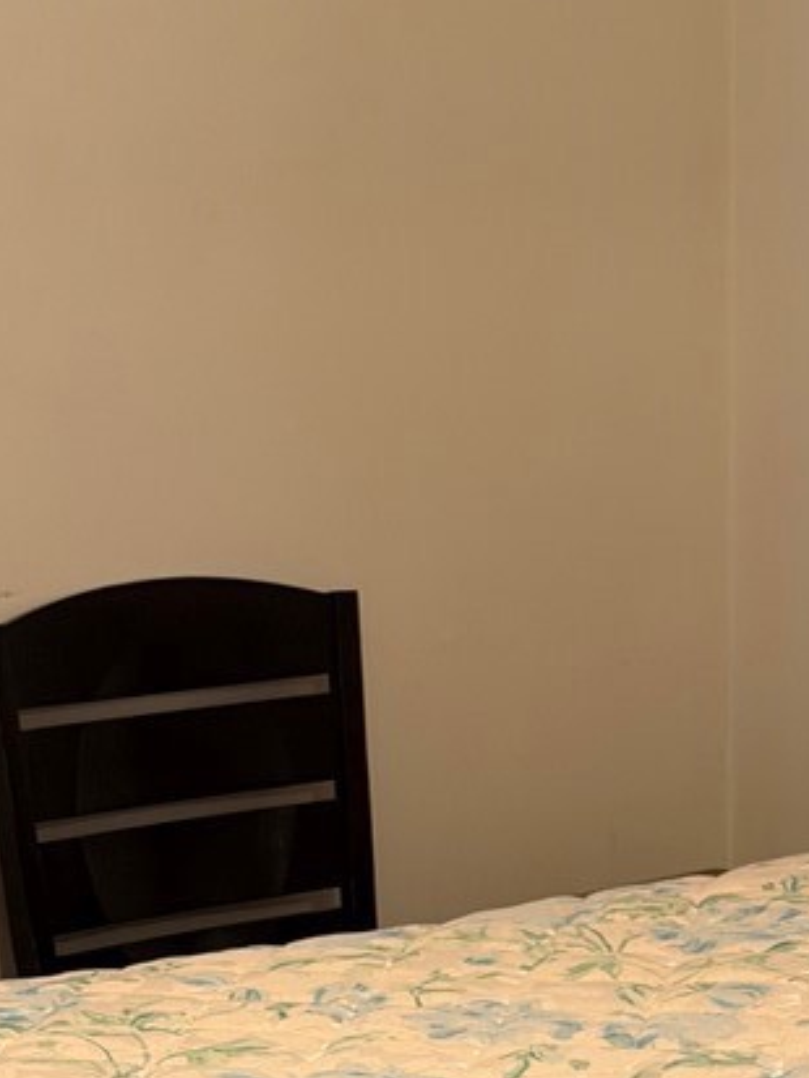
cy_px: 645
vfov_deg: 16.5
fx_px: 3706
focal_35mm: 119
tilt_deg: -5.4
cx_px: 822
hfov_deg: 12.3
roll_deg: +0.2
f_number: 1.78
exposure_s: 1/40
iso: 200
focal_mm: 6.76
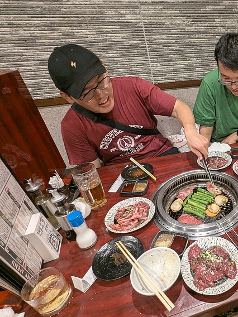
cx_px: 217
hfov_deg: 53.1
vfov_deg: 76.4
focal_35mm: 22
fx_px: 202
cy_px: 162
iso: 265
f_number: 2.2
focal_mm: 2.35
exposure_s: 1/29.3
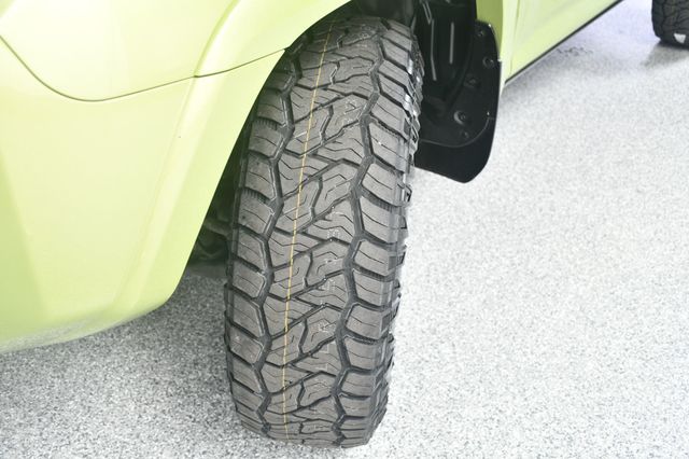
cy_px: 230
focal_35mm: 39
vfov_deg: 34.2
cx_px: 344
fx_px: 746
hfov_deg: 49.6
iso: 100
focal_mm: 26
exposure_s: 1/160
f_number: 3.8
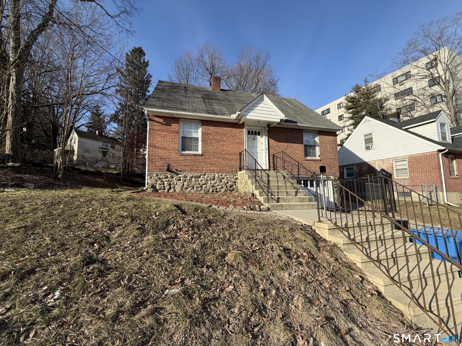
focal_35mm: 14
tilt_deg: +5.3
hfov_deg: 102.1
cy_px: 173
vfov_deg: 85.7
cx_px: 231
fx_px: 187
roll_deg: +1.1
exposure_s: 1/770
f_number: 2.2
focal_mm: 2.22
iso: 40
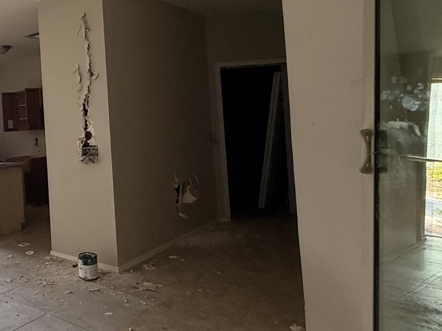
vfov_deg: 45.1
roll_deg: +2.9
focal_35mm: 31
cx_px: -13
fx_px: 396
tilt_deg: +1.1
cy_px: 127
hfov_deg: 47.1
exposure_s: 1/99
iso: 250
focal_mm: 2.22
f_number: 2.2
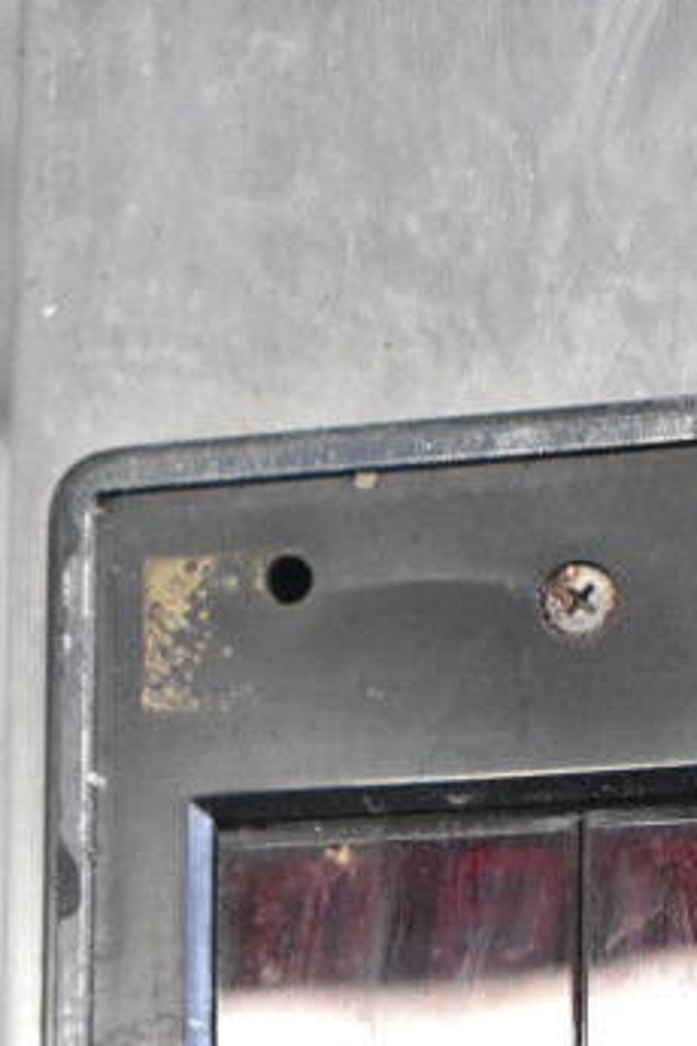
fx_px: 3117
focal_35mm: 107
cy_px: 1342
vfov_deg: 17.9
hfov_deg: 12.7
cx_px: 512
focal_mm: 27
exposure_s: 1/125
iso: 6400
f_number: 5.6
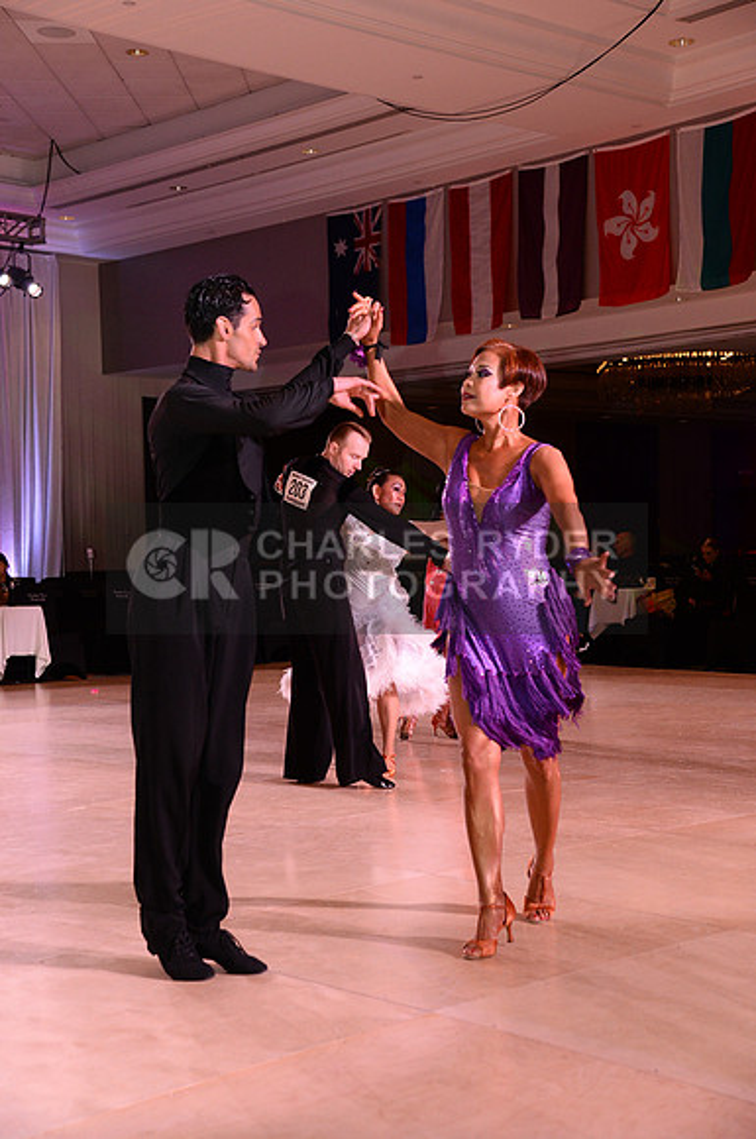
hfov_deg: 24.5
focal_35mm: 55
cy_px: 570
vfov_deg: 36.3
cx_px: 378
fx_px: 1738
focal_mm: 55
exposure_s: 1/250
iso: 2500
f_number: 5.6
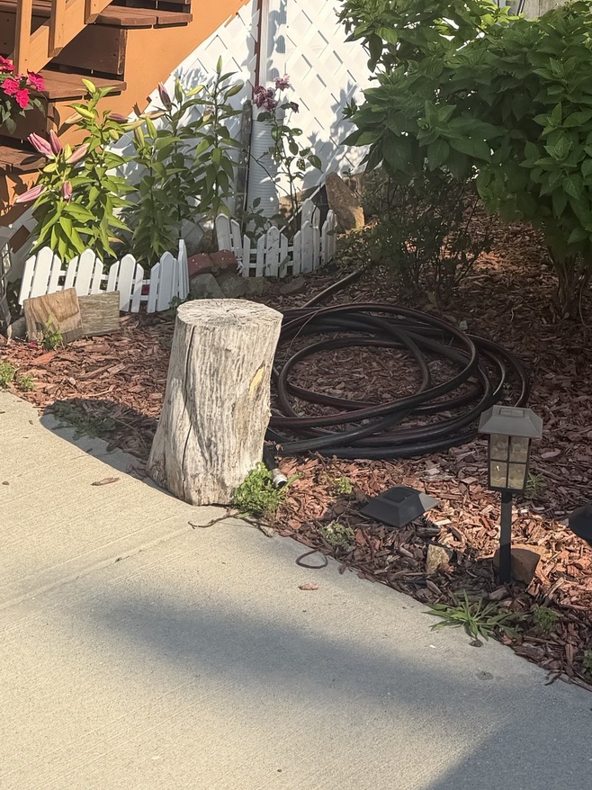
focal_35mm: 63
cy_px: -218
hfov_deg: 23.1
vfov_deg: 26.4
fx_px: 1437
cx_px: 407
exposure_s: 1/3145
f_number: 1.78
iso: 80
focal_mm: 6.76
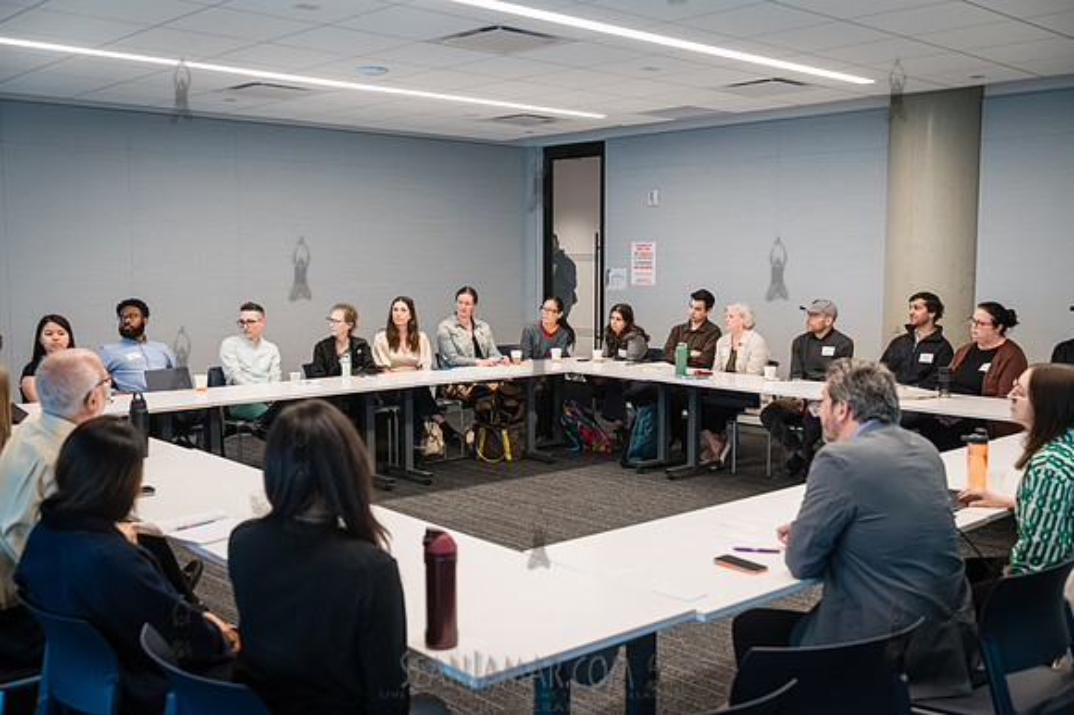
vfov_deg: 37.5
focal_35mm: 35
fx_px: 1054
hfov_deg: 54.0
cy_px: 358
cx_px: 537
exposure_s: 1/250
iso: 5000
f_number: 4
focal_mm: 35
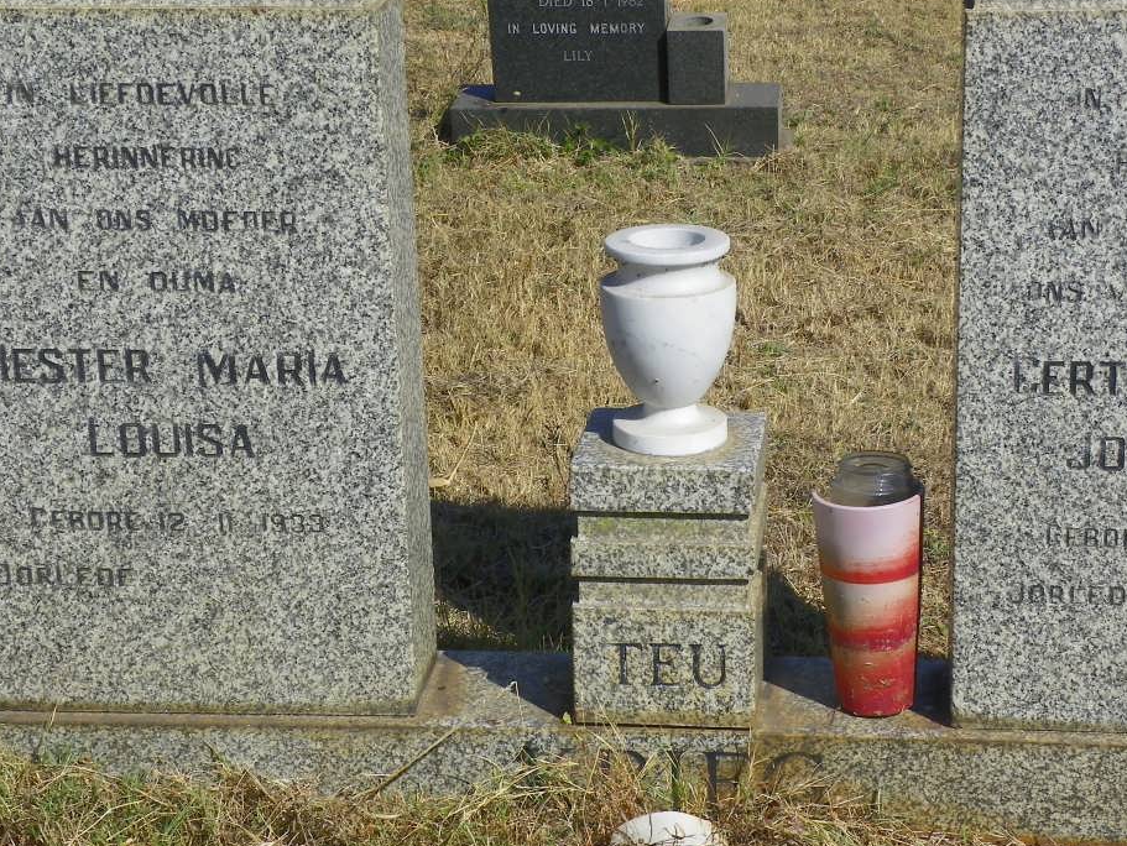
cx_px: 675
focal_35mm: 79
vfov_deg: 18.7
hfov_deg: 24.7
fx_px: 2573
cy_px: 390
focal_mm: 10.7
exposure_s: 1/320
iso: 64
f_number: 5.6
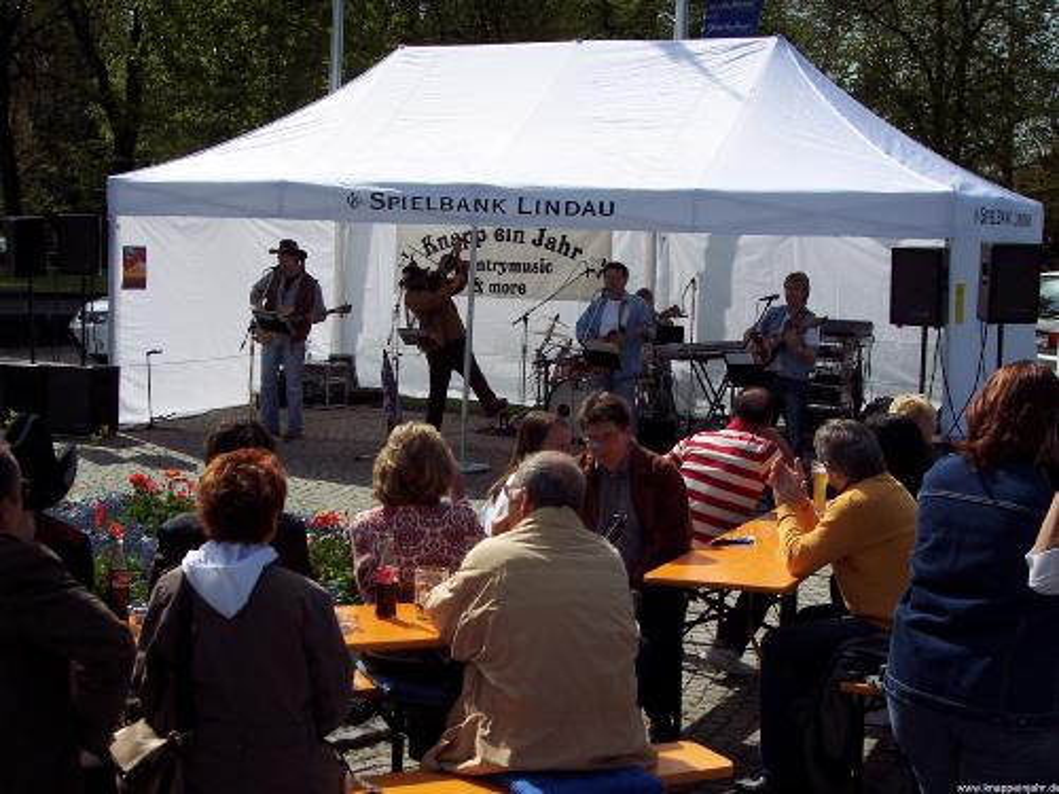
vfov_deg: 28.0
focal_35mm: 52
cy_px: 397
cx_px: 530
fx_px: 1591
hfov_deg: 36.8
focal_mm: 10.7
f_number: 4.8
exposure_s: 1/750
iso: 100
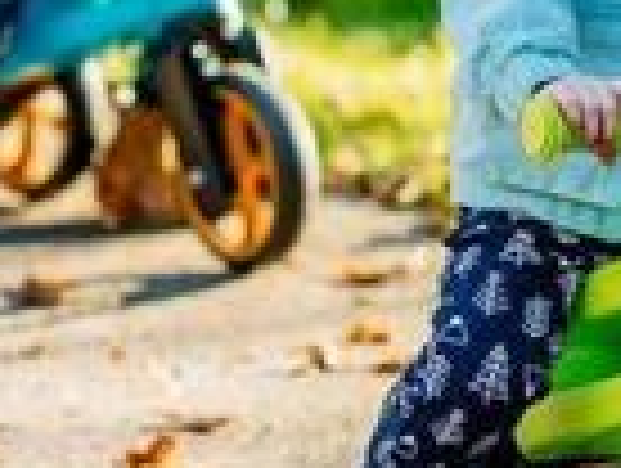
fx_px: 5661
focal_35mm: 315
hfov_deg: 6.3
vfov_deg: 4.7
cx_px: 605
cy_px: 135
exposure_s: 1/1600
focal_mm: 85
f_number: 2.5
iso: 400
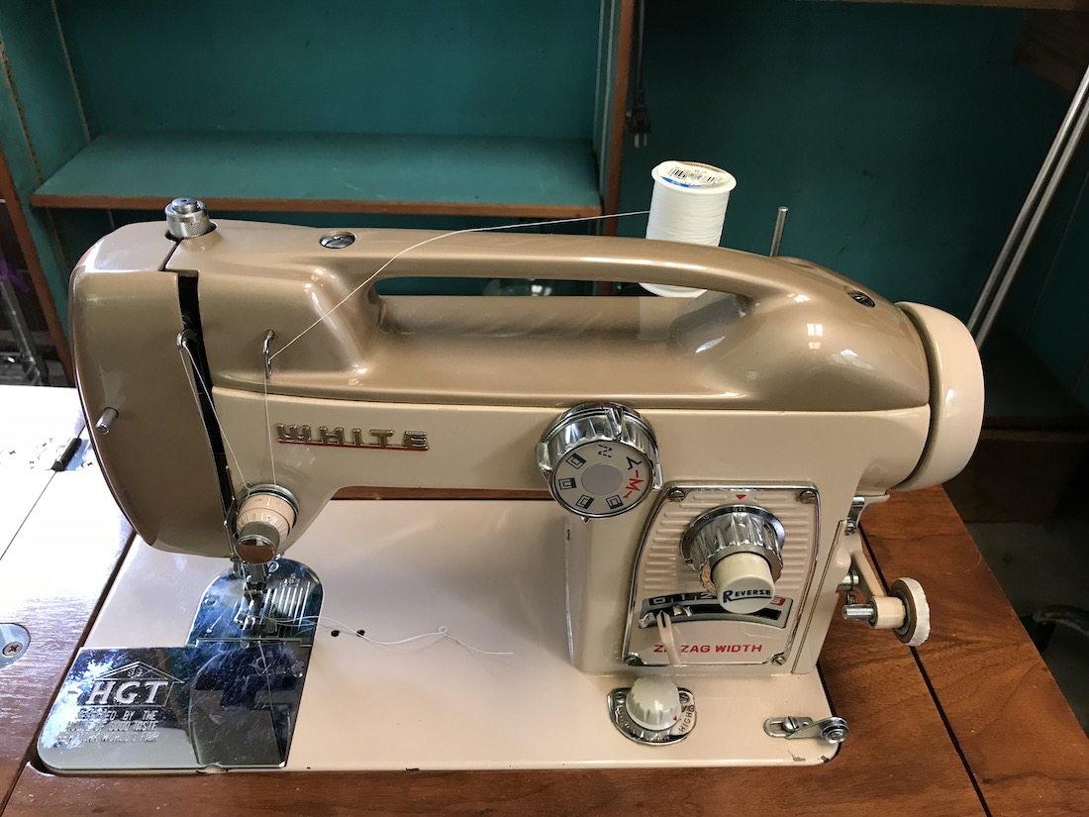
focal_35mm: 28
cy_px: 408
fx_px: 881
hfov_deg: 63.4
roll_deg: -2.5
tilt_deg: -34.1
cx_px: 544
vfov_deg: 49.7
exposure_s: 1/20
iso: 40
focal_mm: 3.99
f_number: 1.8
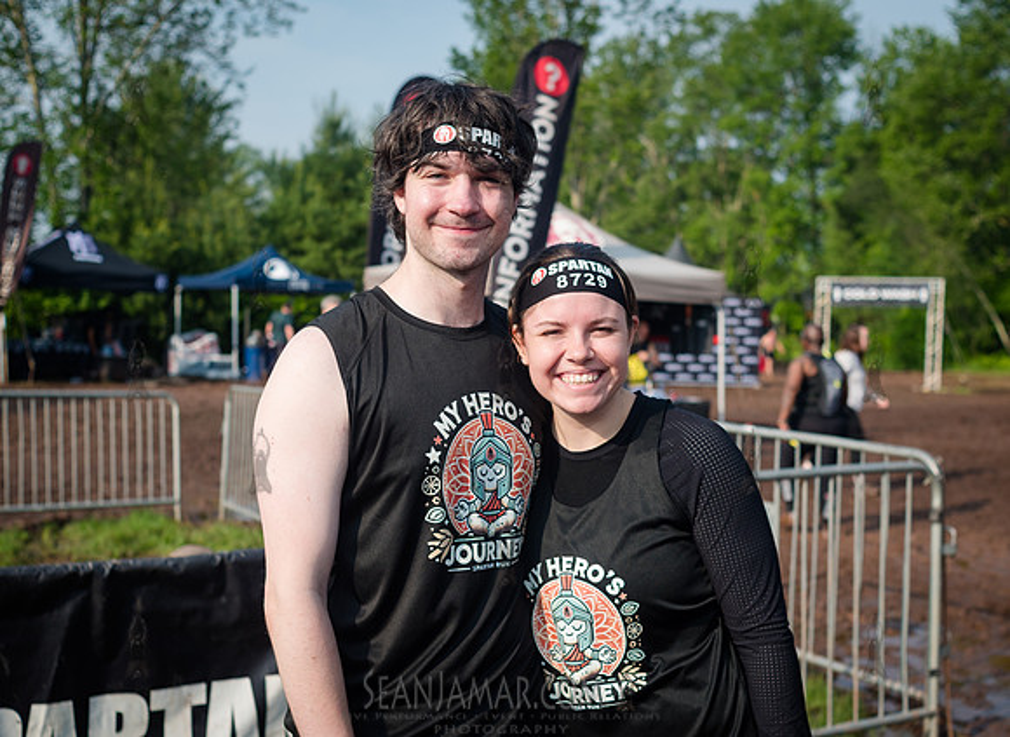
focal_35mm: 46
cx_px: 520
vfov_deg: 31.2
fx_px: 1318
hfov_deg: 41.9
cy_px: 404
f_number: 4
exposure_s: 1/2000
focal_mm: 35
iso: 250
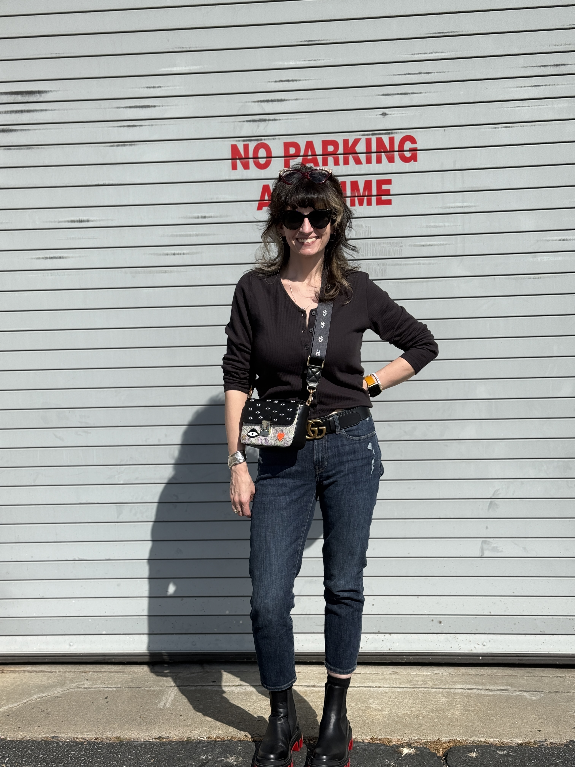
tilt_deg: -7.6
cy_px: 384
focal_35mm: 48
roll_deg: +1.8
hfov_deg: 30.3
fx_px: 1063
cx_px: 288
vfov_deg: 39.7
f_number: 1.78
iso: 64
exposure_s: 1/6536
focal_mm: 6.76
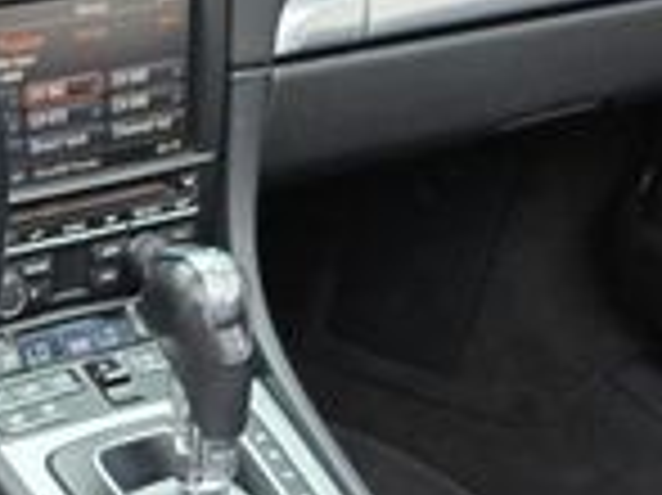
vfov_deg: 14.3
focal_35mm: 100
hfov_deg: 18.3
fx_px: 1911
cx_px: -198
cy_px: 608
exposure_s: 1/180
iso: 50
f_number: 1.7
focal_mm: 6.3
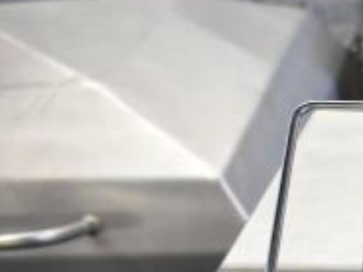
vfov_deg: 16.1
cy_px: 374
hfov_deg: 19.2
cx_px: 582
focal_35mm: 86
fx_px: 902
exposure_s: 1/60
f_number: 4
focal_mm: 18
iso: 1600
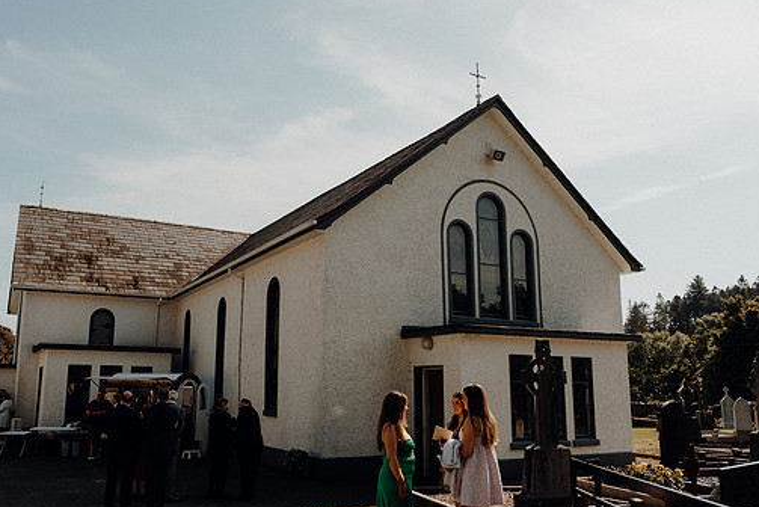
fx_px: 633
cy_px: 274
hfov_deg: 61.7
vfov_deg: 43.6
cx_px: 338
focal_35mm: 30
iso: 125
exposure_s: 1/2000
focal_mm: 26
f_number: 3.5
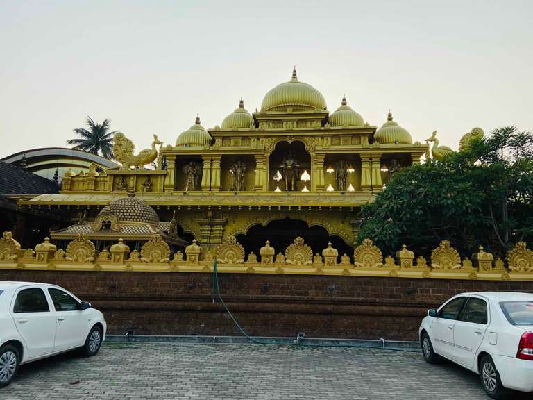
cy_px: 200
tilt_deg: +8.8
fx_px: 400
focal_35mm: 26
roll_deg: -1.1
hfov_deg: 67.3
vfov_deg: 53.1
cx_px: 266
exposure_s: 1/4274
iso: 32
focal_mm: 4.25
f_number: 1.8
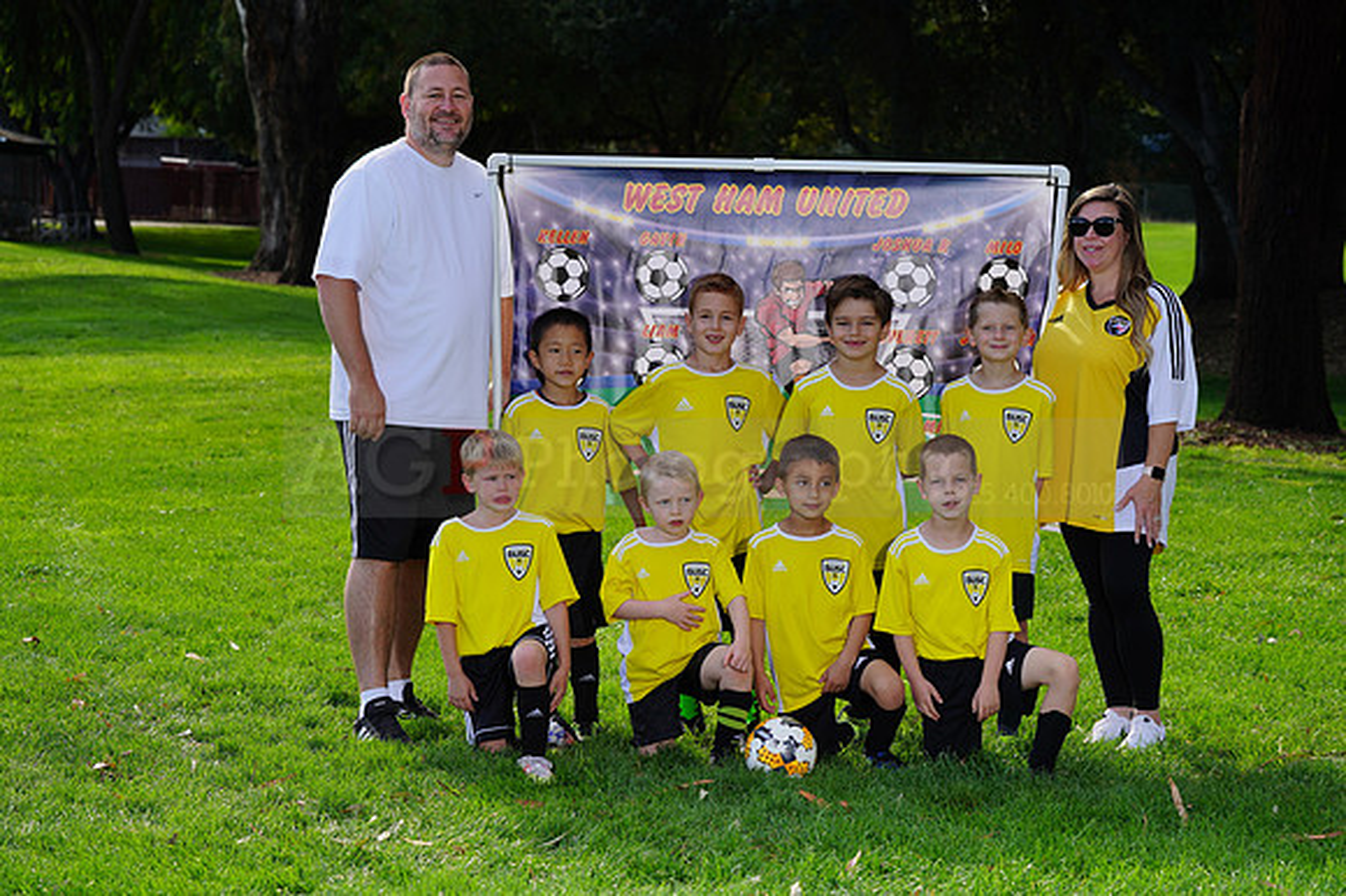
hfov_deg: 20.0
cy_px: 448
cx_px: 673
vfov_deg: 13.4
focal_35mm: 102
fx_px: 3811
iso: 125
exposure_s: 1/200
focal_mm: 102
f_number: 8
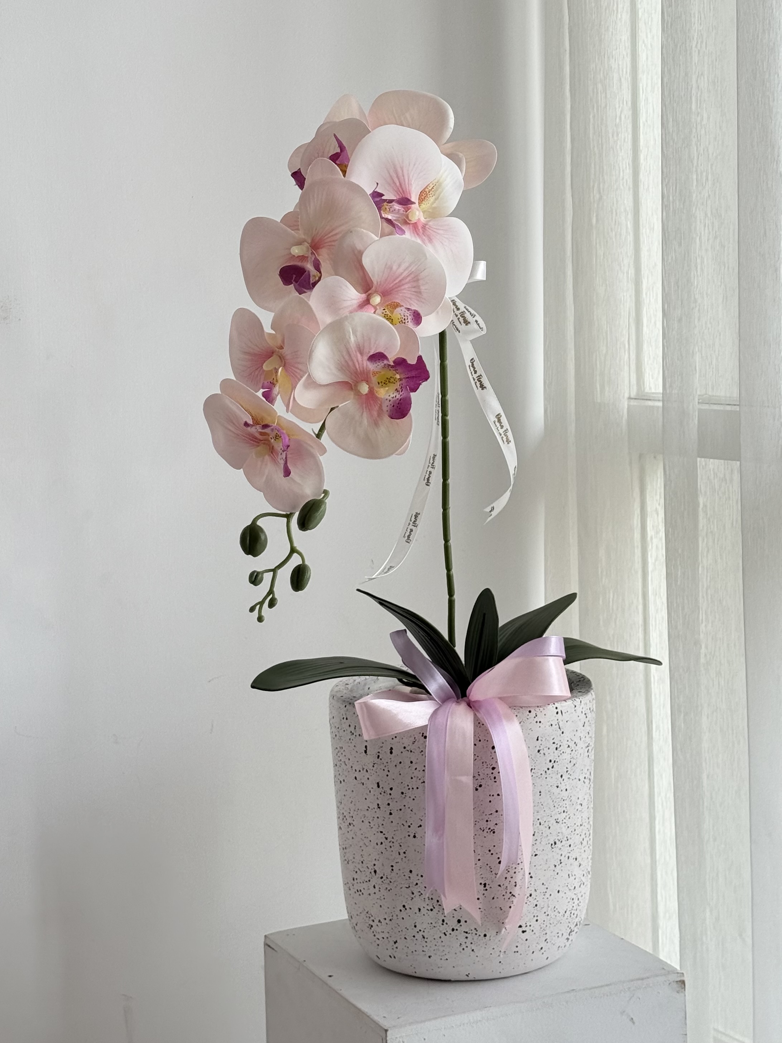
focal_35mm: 48
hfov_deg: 30.3
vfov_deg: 39.7
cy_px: 522
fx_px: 1446
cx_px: 391
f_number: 1.78
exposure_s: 1/212
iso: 64
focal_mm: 6.76
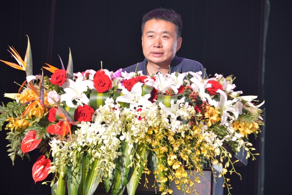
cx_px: 146
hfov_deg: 7.6
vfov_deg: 5.1
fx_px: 2189
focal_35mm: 270
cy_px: 98
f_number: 5
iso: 400
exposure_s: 1/80
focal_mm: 180
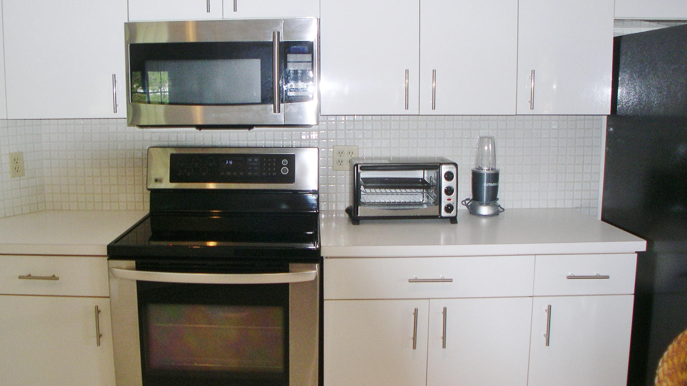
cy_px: 176
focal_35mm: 50
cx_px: 279
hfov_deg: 41.2
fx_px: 911
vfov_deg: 23.9
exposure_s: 1/60
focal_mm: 8
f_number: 2.8
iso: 100
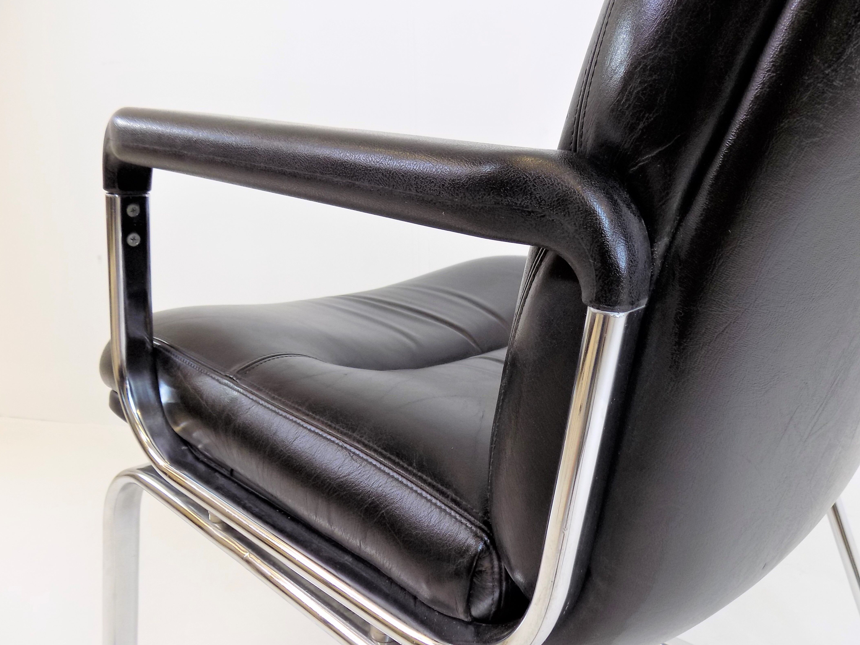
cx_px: 492
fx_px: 696
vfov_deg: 49.7
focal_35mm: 28
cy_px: 322
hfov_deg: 63.2
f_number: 3.1
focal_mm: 4
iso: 80
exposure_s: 1/30
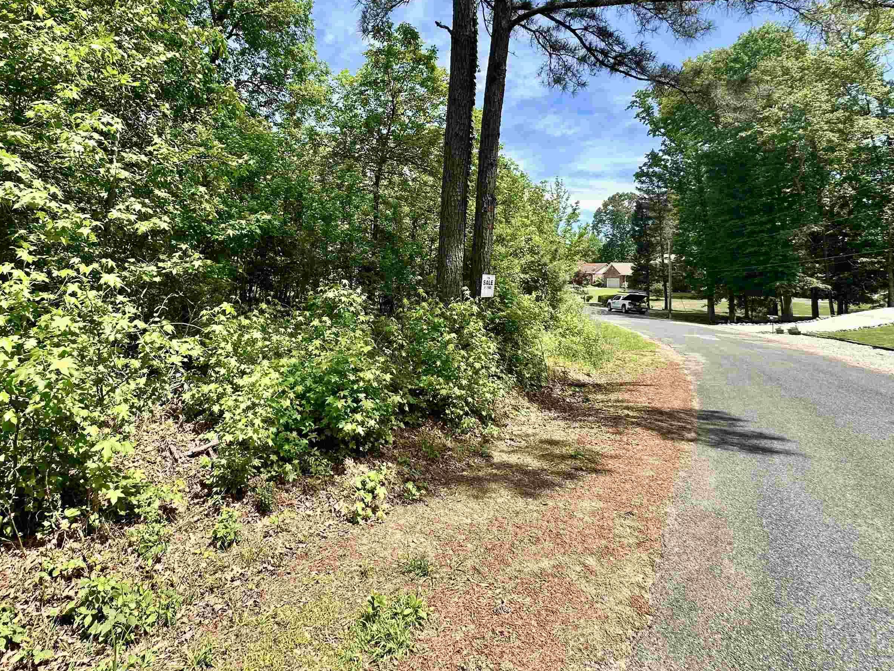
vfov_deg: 70.7
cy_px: 260
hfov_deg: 87.0
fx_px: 465
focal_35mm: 18
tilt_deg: +2.3
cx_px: 374
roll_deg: -0.9
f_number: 2.2
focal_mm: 2.22
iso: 40
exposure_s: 1/558
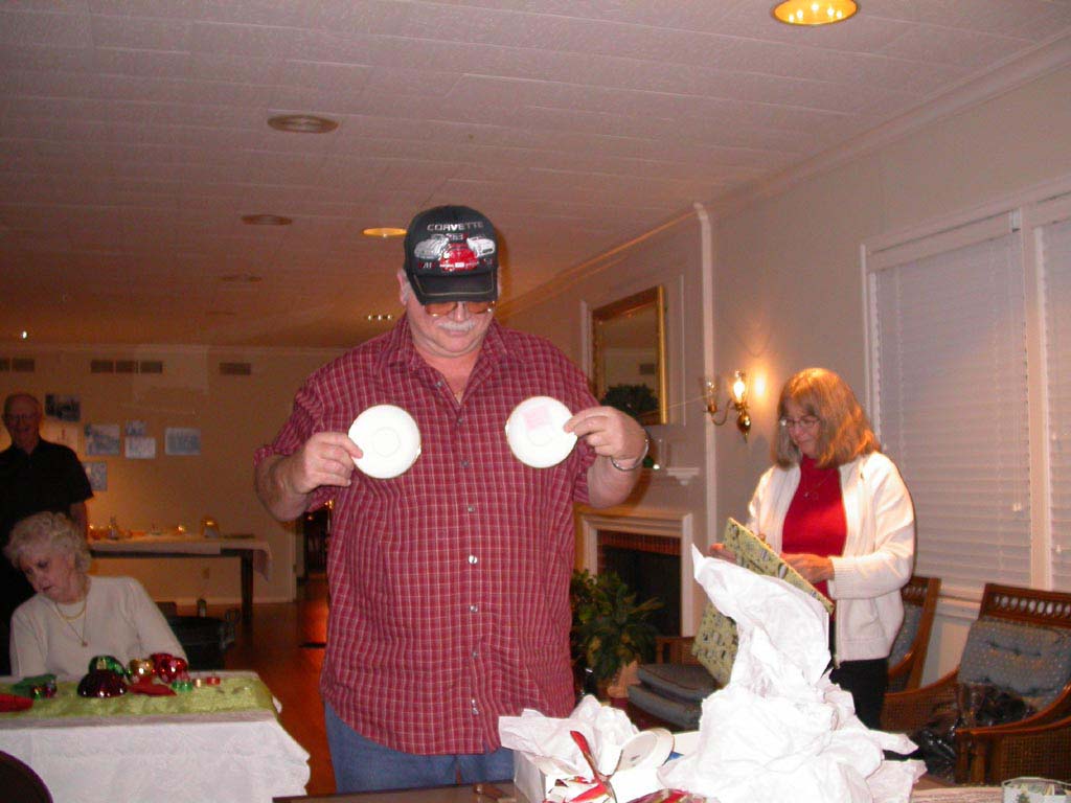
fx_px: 1176
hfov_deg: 49.0
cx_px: 536
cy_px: 402
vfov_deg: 37.7
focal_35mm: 38
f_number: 2.6
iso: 200
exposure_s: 1/60
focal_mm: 7.85
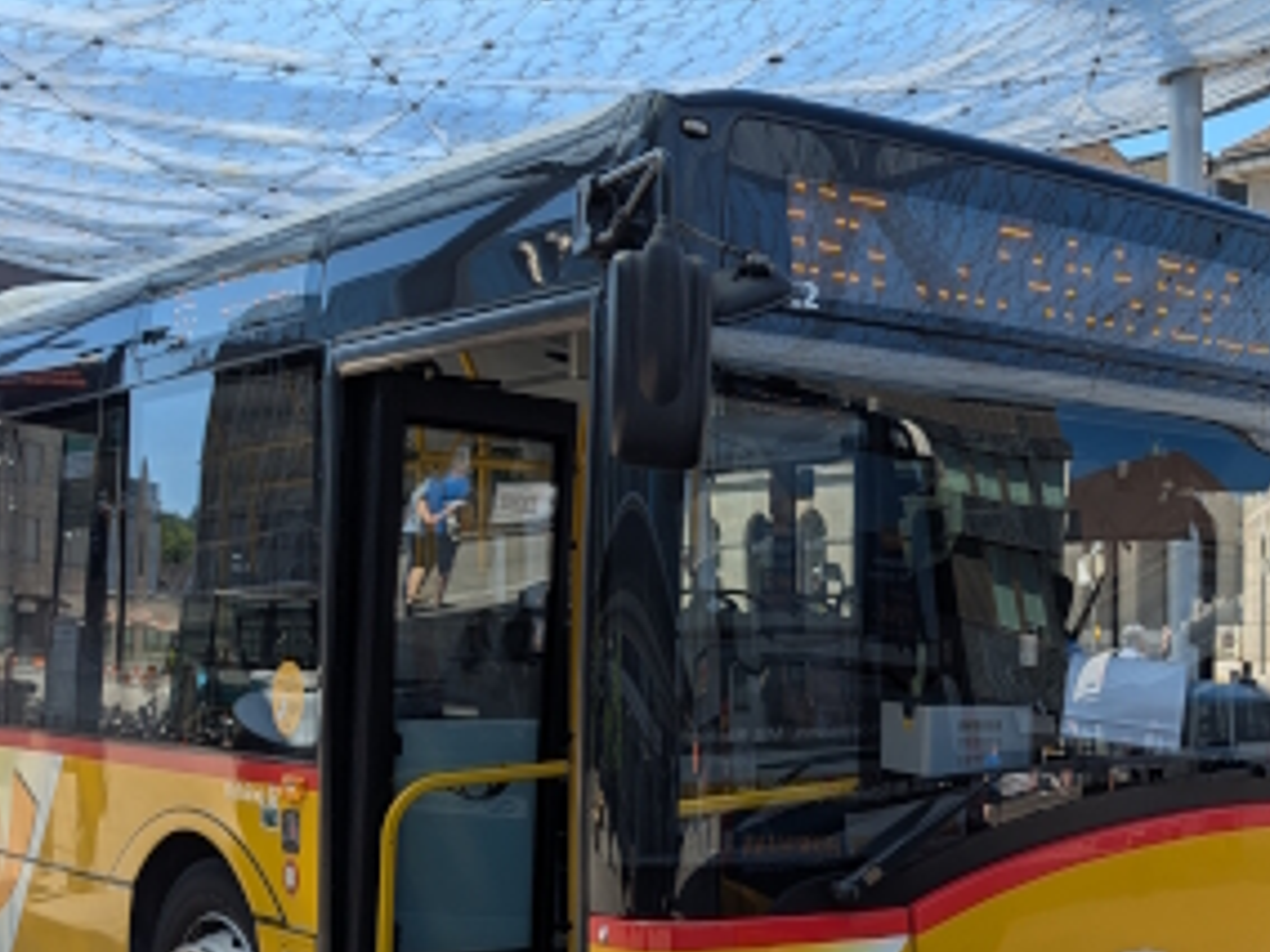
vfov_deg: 26.6
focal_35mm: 54
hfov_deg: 34.2
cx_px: 1055
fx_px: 1981
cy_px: 729
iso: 38
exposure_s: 1/786
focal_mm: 6.81
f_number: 1.85
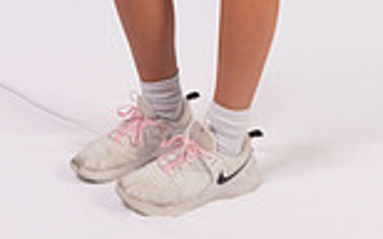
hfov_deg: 20.0
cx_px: 159
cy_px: -309
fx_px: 1085
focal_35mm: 104
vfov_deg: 10.9
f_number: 5.6
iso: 160
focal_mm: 35
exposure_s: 1/125
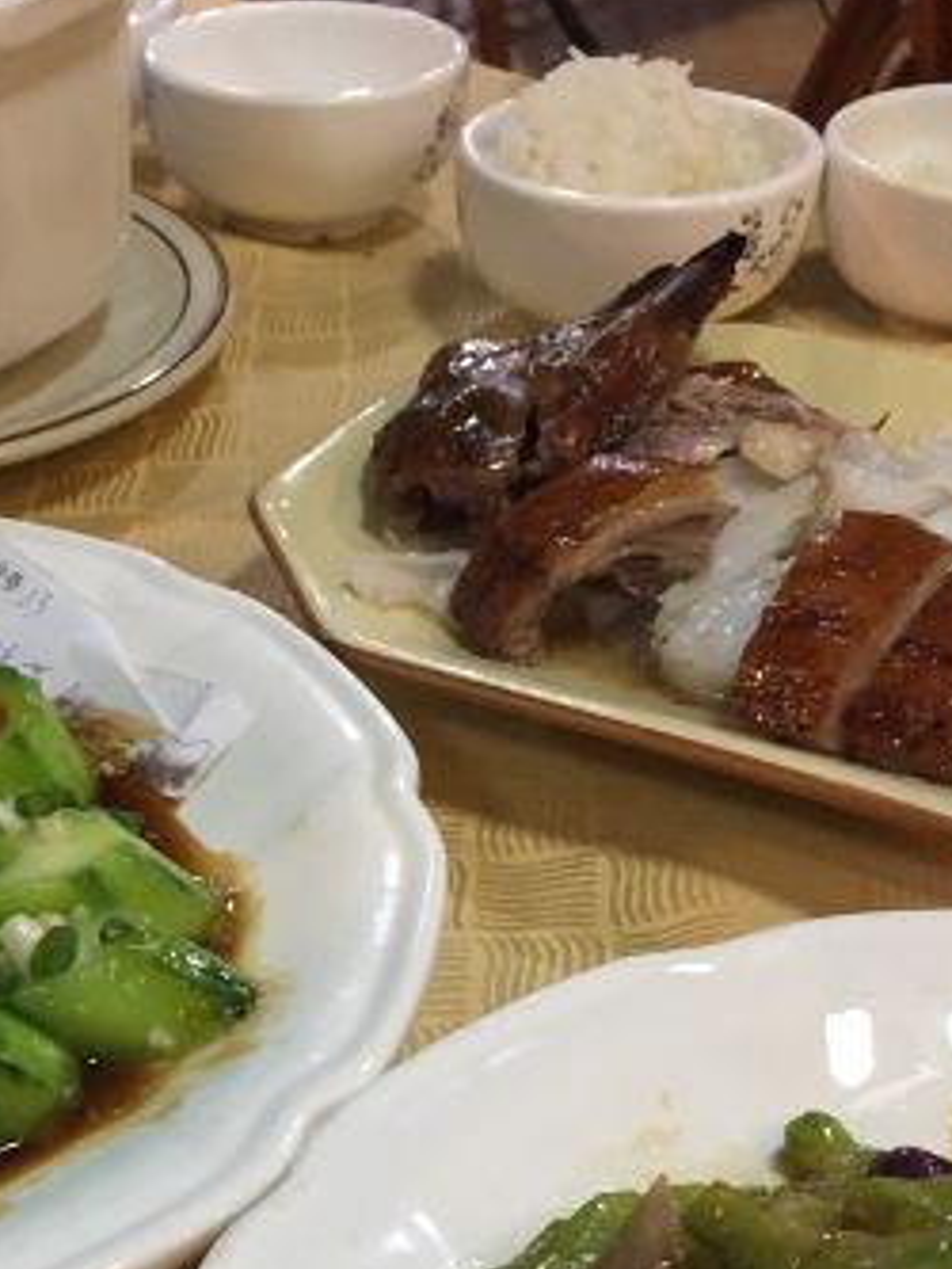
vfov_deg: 30.2
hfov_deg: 23.8
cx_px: 230
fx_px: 2235
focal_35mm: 61
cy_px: 1158
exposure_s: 1/33
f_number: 2.2
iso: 125
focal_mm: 4.15
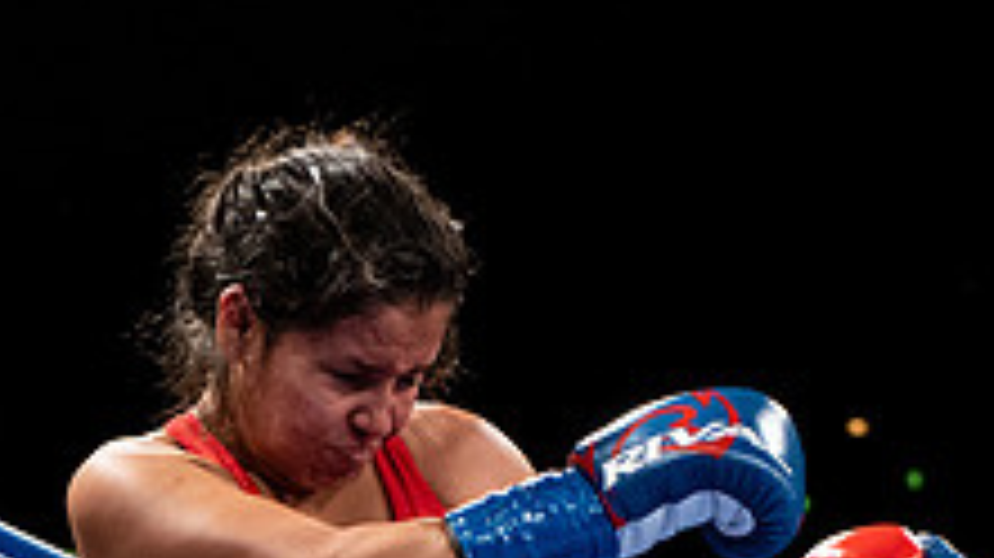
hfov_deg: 11.3
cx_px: 1264
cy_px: 657
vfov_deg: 6.5
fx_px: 4899
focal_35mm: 186
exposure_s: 1/800
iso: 4000
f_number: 4
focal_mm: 62
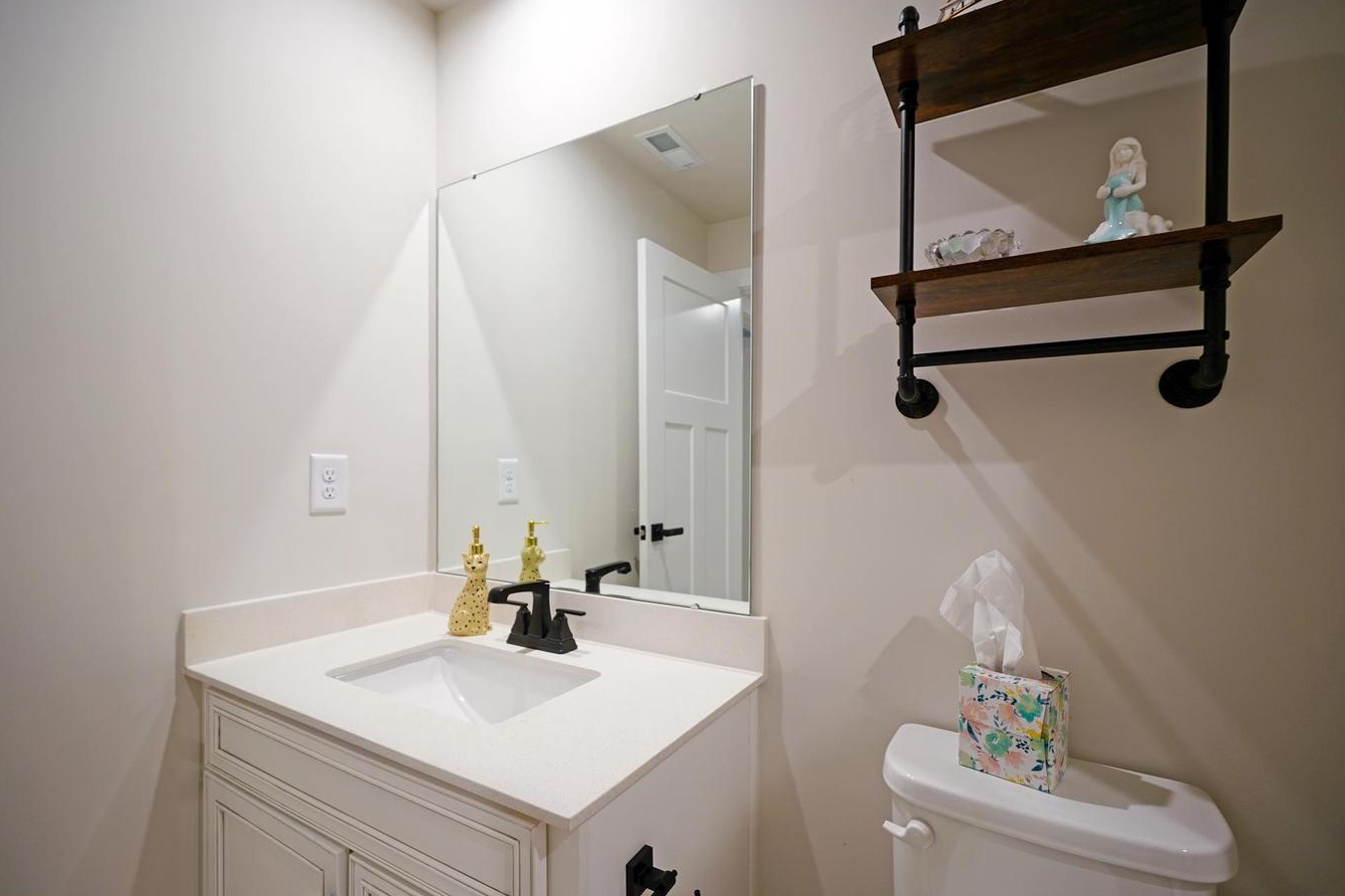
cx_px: 667
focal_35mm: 16
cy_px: 474
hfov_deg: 96.7
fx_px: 598
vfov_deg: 73.7
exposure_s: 1/30
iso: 200
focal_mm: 10
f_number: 2.8
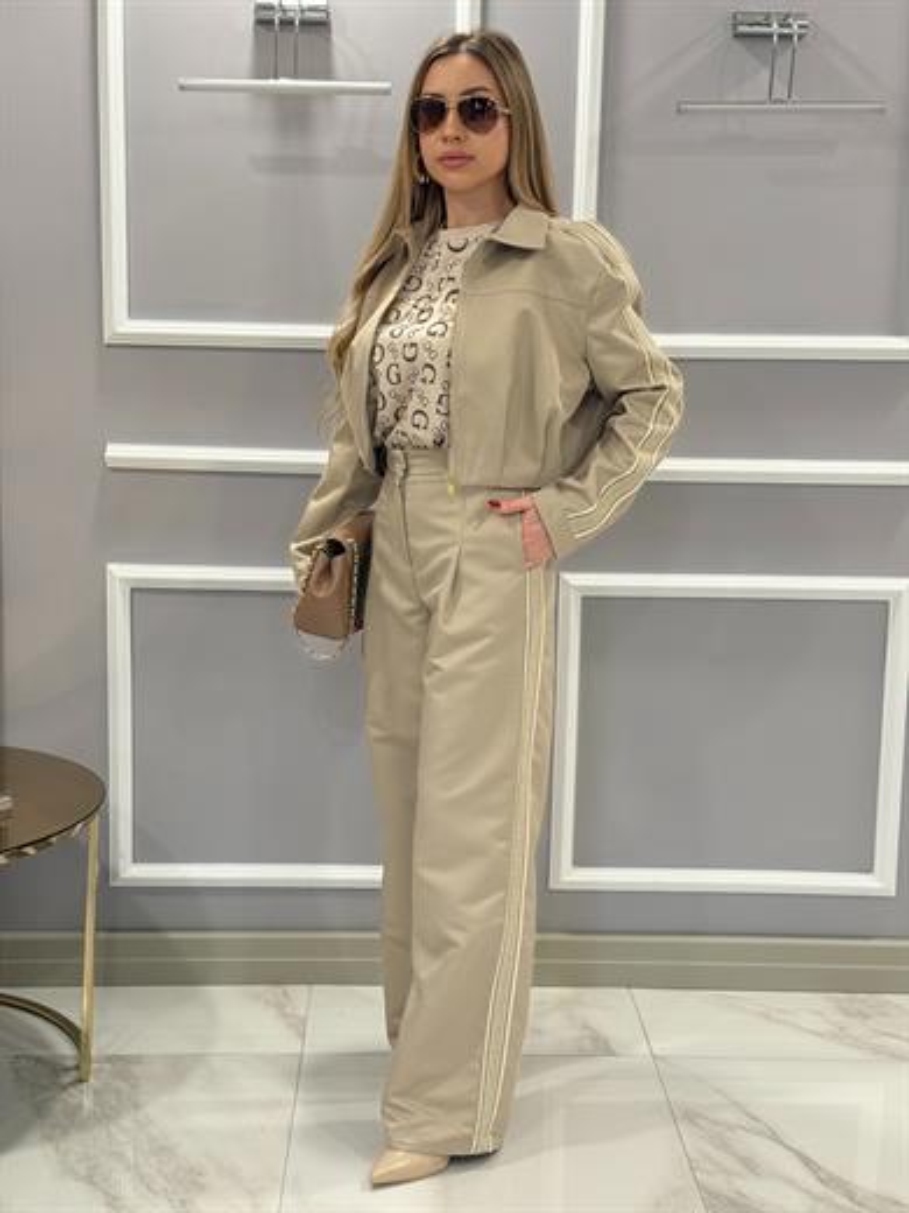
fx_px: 1681
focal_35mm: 48
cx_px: 454
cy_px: 606
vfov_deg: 39.7
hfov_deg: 30.3
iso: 100
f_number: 1.78
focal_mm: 6.76
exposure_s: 1/50
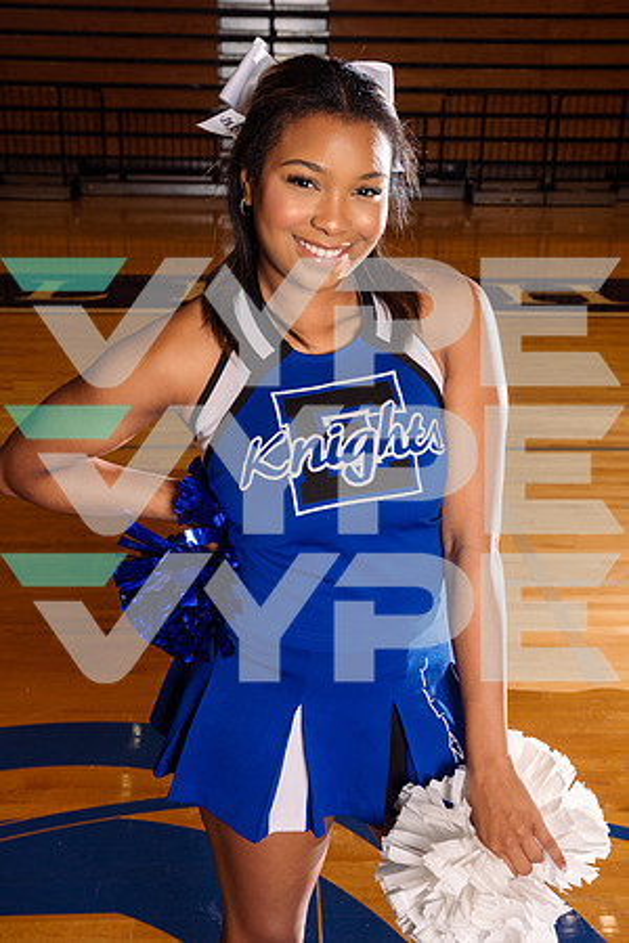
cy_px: 472
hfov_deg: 28.6
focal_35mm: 47
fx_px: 1232
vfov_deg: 41.9
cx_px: 314
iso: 250
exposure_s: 1/250
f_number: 8
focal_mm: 47
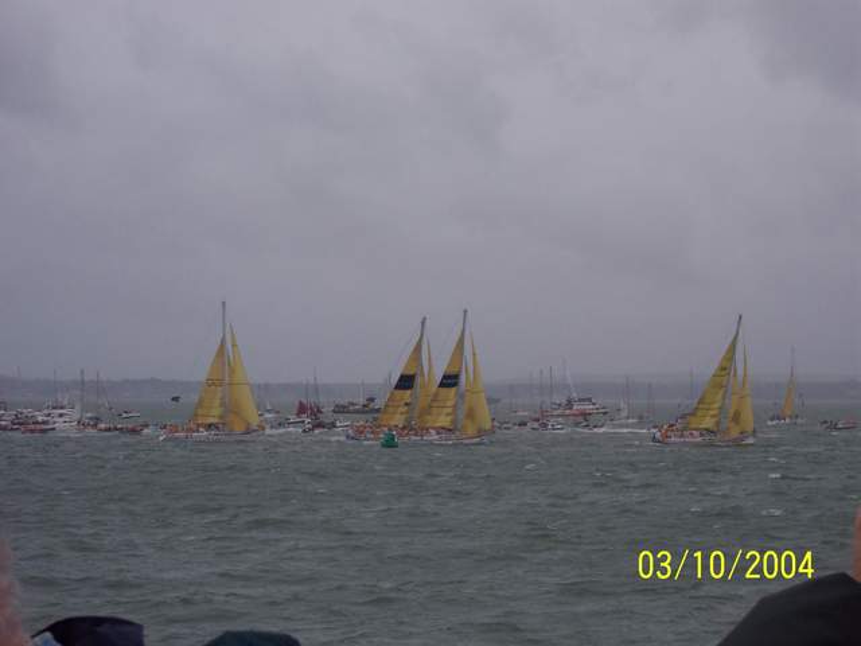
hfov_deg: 19.4
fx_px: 2512
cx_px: 430
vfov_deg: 14.6
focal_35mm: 101
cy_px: 323
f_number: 8
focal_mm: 21.3
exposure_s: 1/350
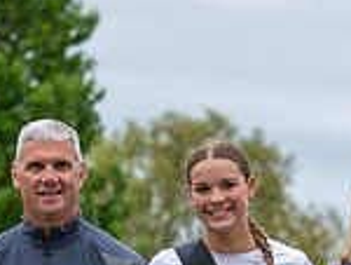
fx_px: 5220
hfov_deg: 3.8
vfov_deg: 2.9
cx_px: 294
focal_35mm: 514
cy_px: 419
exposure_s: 1/800
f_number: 5
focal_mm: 115
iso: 800
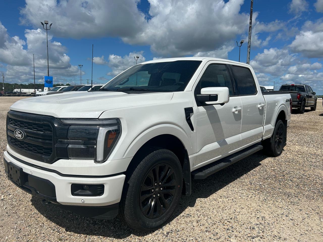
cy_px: 121
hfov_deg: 67.3
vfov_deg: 53.1
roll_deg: -0.9
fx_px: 243
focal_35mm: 26
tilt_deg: -6.6
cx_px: 162
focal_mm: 5.7
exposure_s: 1/11364
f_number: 1.5
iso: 50
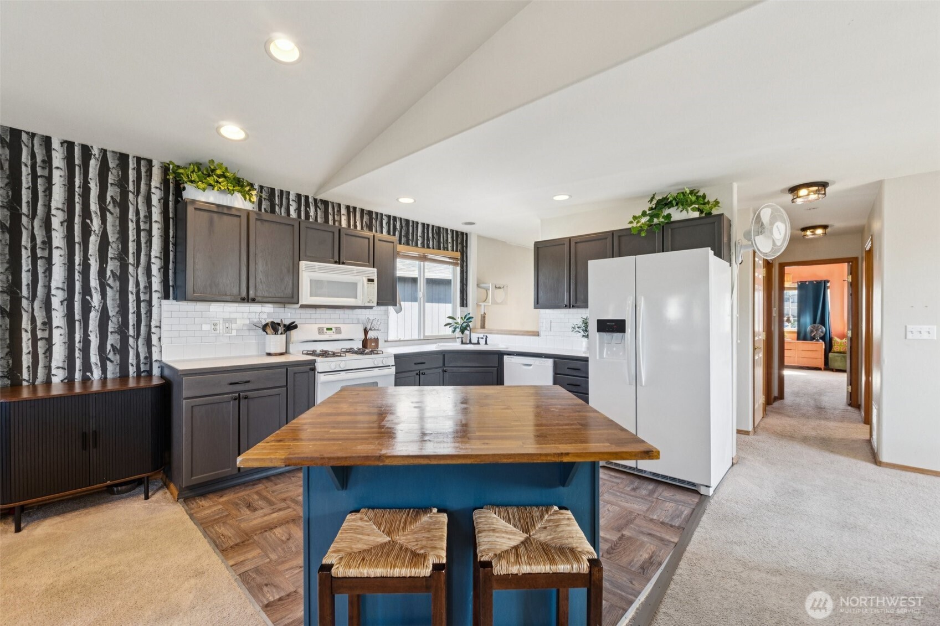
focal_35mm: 15
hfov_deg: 100.4
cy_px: 313
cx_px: 470
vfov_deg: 77.3
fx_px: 392
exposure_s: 1/5
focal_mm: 10
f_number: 9
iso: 200
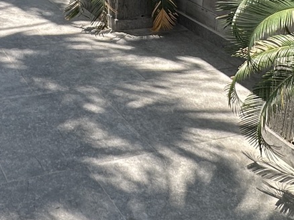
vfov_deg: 20.6
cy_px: -77
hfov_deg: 30.1
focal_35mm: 64
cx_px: 97
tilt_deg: -6.8
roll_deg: -4.5
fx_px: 543
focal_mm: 2.22
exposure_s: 1/427
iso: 40
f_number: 2.2
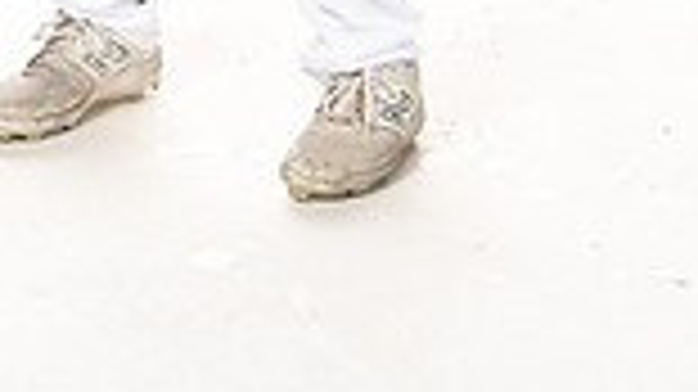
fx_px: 3145
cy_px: -604
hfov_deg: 12.7
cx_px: 243
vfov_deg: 6.7
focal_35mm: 170
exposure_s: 1/250
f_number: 6.3
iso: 400
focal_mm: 56
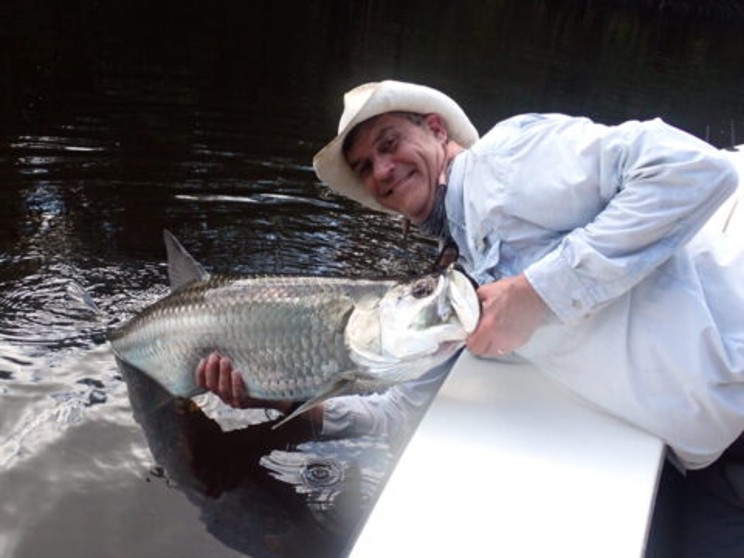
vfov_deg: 37.7
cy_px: 279
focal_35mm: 38
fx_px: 817
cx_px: 372
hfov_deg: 49.0
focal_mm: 6.83
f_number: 3.5
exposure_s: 1/800
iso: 500
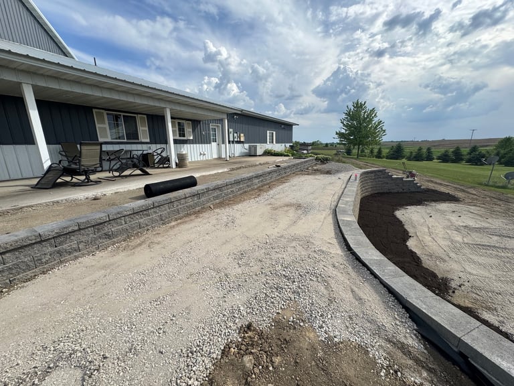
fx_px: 208
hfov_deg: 102.1
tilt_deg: -12.8
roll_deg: +1.3
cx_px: 257
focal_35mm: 14
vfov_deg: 85.7
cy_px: 193
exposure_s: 1/1600
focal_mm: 2.22
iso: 50
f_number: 2.2
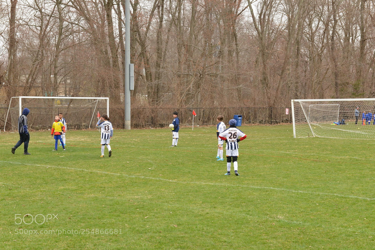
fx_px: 729
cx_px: 188
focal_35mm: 70
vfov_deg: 19.5
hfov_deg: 28.8
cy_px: 125
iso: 1000
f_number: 13
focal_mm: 70
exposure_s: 1/250
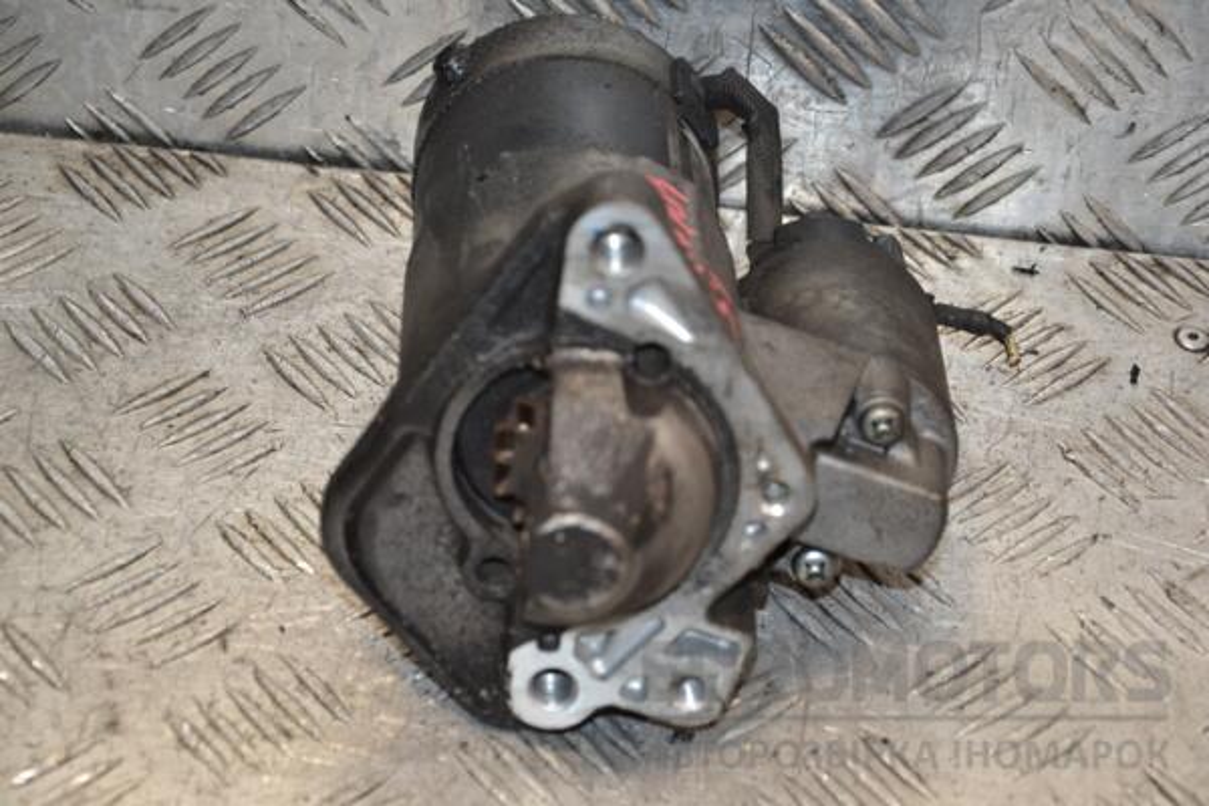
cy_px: 403
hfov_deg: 18.2
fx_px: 3778
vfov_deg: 12.2
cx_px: 604
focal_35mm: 112
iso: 800
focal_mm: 75
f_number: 6.3
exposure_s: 1/200
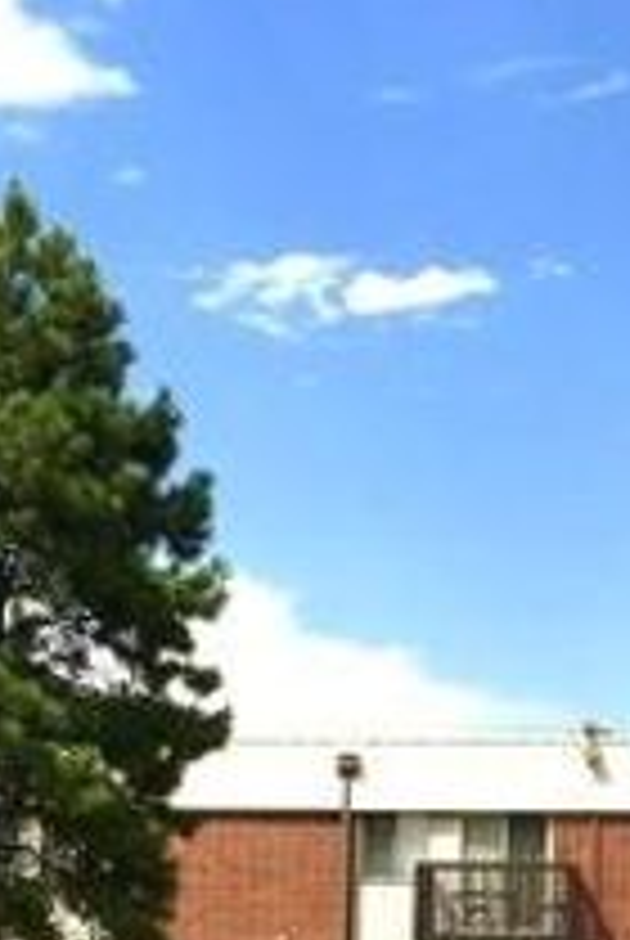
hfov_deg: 18.2
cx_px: 716
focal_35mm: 72
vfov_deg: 27.3
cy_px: 798
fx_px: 1884
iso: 25
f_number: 2.2
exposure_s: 1/1451
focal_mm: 4.15
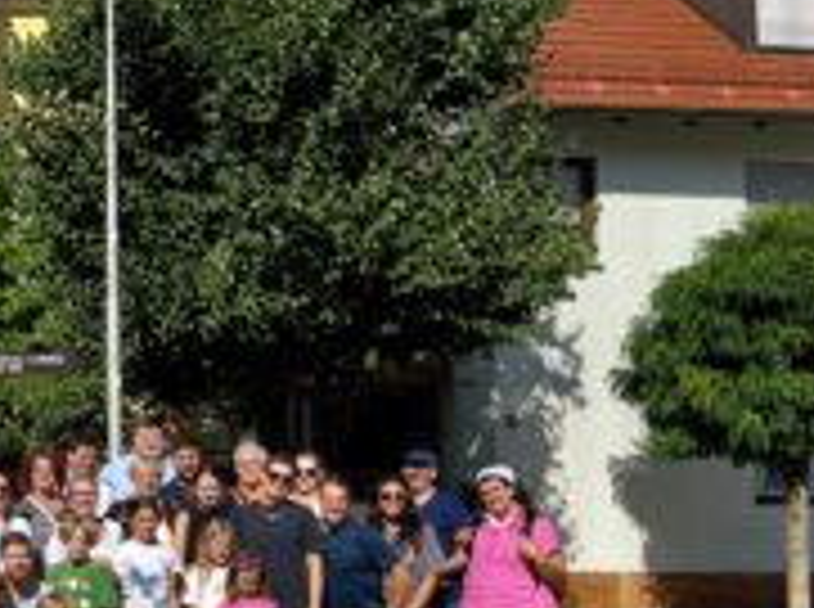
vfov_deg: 20.3
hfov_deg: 24.0
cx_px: -220
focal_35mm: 72
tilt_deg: +4.7
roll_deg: -0.4
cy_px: 376
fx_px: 1690
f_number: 1.5
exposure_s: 1/5319
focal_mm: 5.7
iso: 50
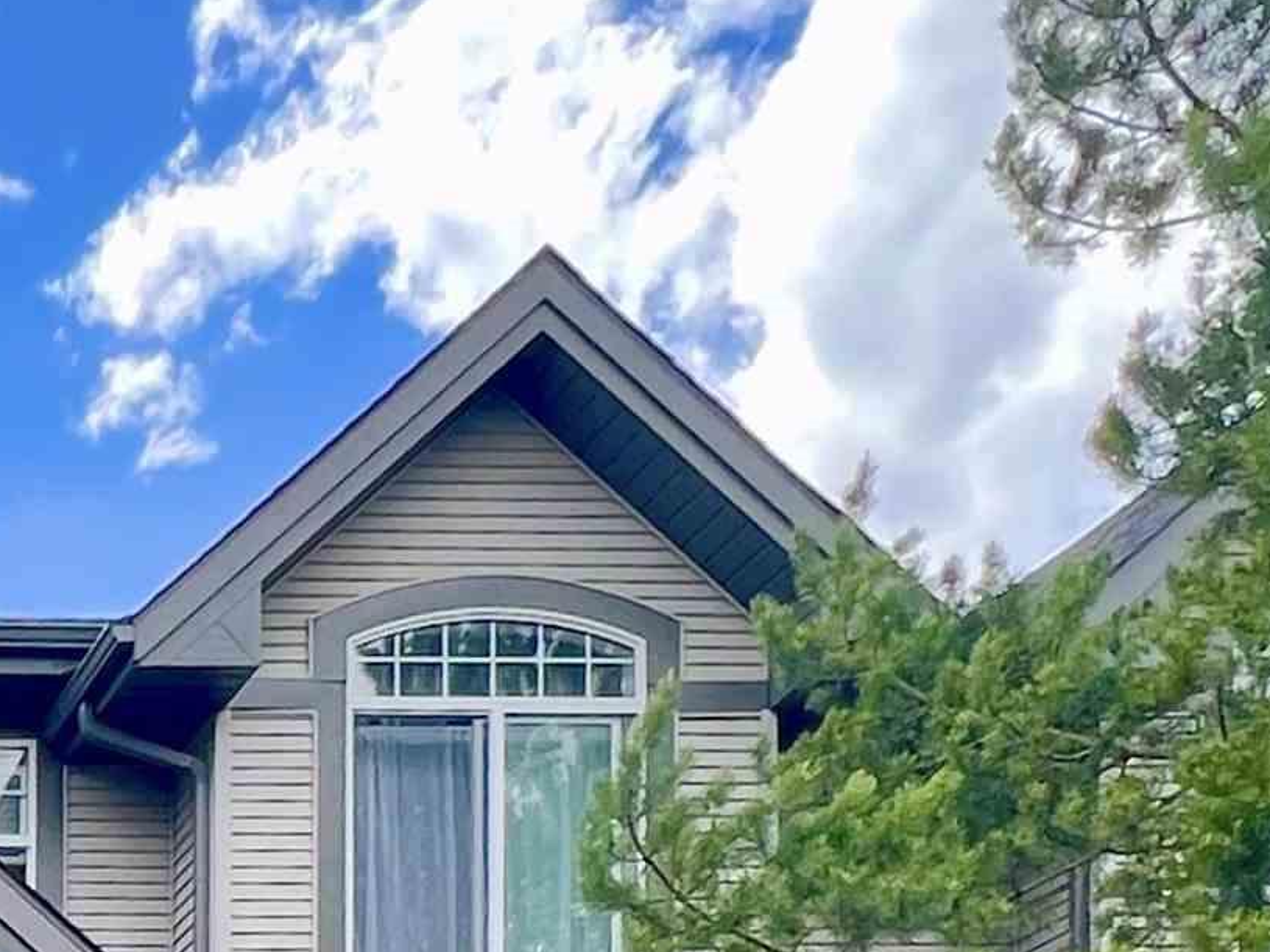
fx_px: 1797
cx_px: -315
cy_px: 1313
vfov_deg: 24.8
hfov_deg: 31.5
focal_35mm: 49
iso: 32
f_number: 1.8
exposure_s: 1/444
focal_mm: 1.57
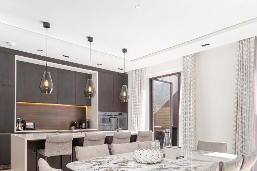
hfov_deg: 67.4
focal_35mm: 27
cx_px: 135
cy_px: 124
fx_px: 193
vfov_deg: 46.5
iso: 400
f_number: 7.1
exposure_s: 1/250
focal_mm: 18
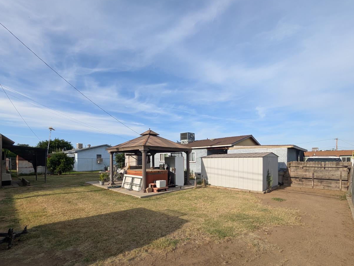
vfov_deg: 80.7
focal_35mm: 15
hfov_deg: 98.0
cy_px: 162
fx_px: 154
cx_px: 169
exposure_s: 1/2016
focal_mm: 2.02
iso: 54
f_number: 1.7
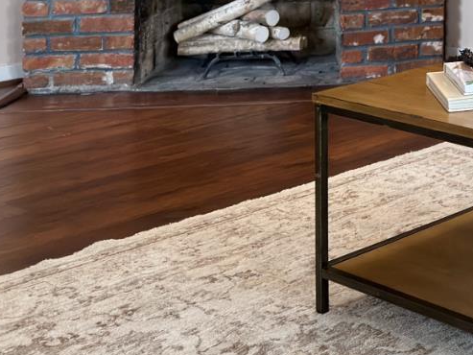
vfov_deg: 18.7
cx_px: 693
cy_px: -113
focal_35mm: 73
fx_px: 998
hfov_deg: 22.4
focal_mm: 6.76
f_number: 1.78
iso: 320
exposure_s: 1/120
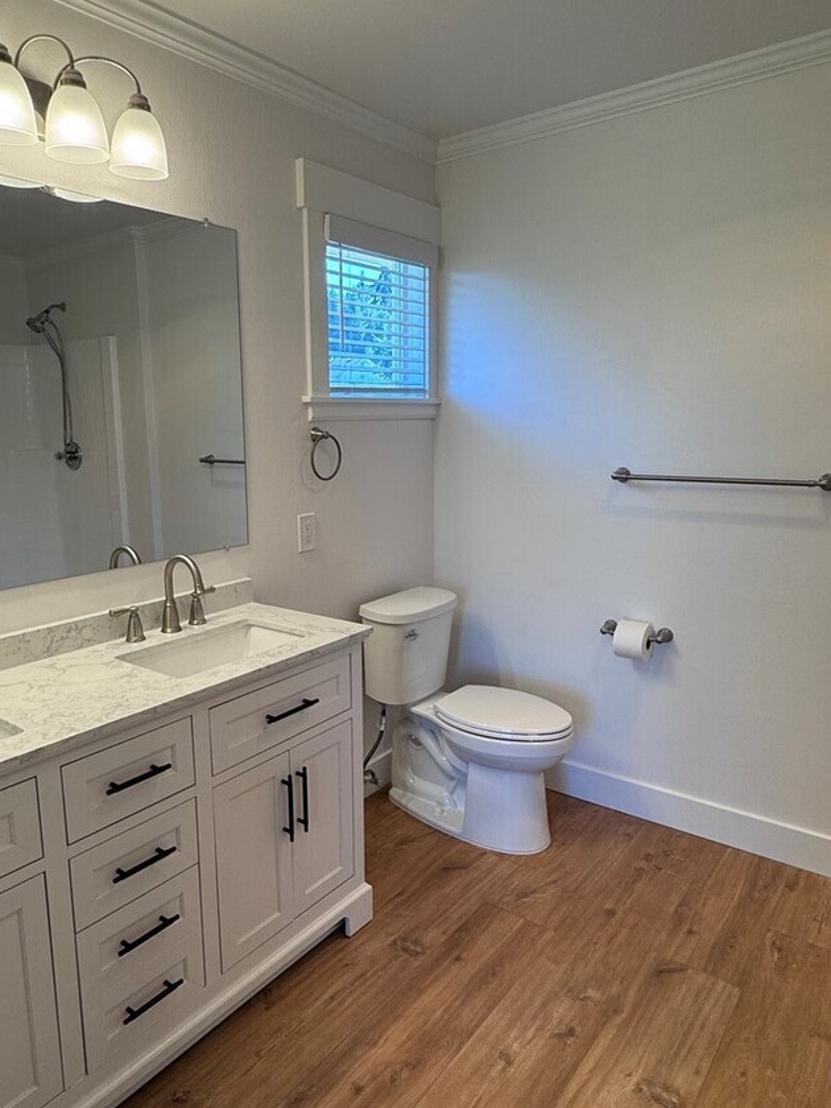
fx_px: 768
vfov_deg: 71.6
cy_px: 551
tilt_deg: -9.9
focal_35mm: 24
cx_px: 346
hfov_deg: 56.5
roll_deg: +1.5
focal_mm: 2.22
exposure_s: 1/120
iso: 80
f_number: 2.2
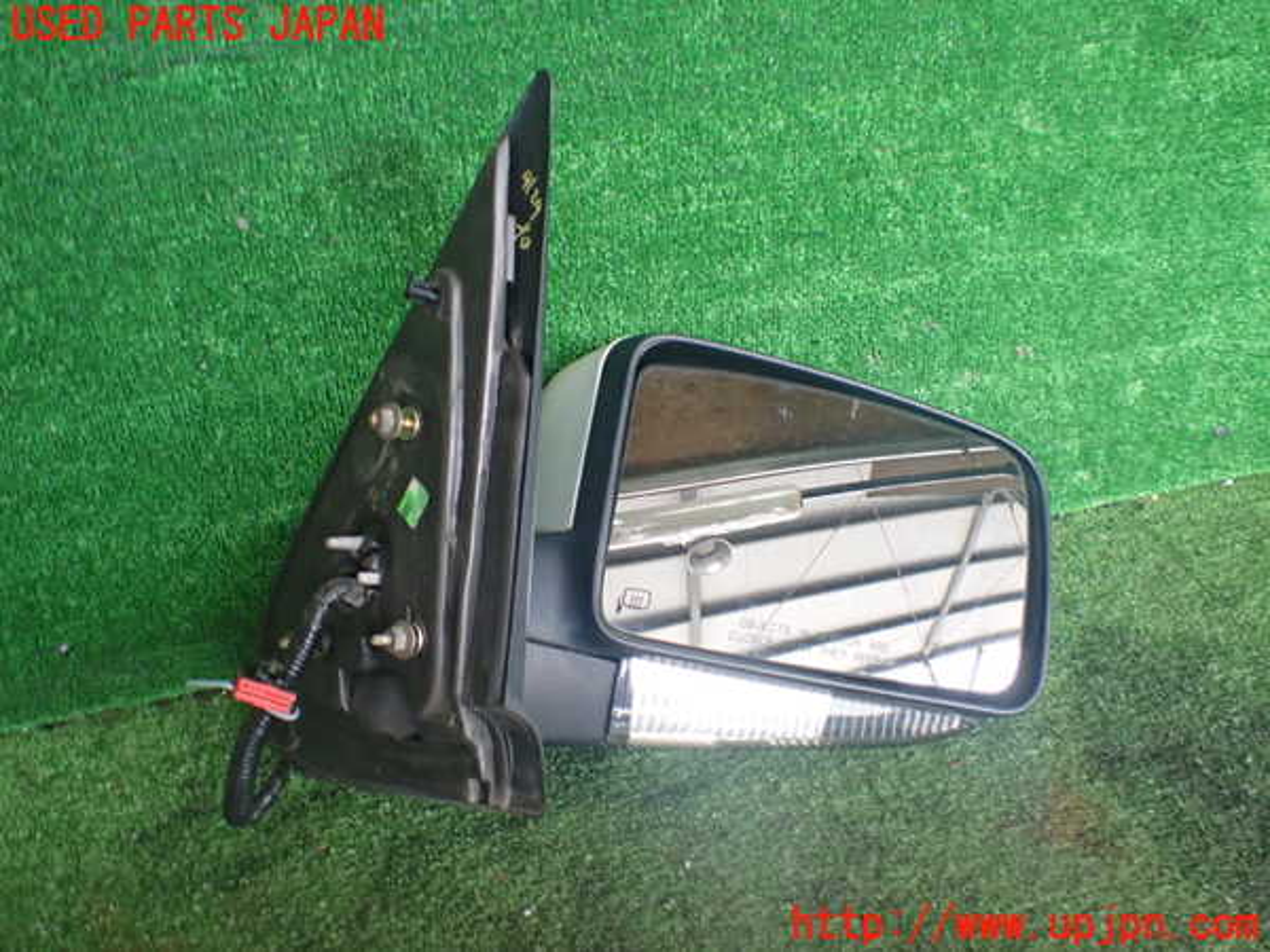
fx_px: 1101
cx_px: 635
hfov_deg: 60.0
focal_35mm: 30
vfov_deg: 46.8
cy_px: 476
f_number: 2.3
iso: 400
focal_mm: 5.4
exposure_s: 1/125
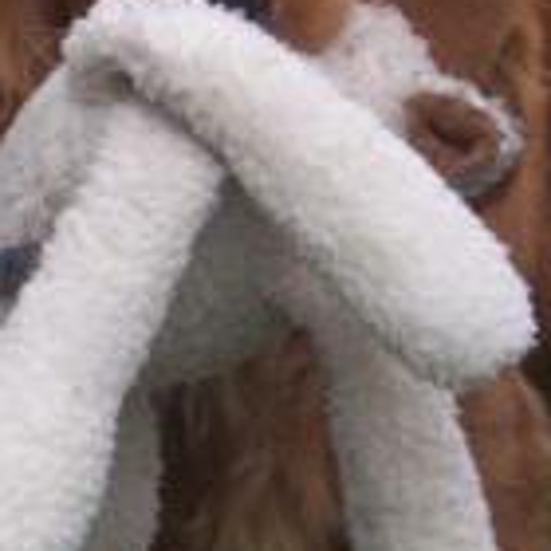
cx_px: 181
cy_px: 102
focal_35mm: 298
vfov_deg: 5.9
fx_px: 5367
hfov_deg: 5.9
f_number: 4.7
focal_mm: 15.3
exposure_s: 1/114
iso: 200
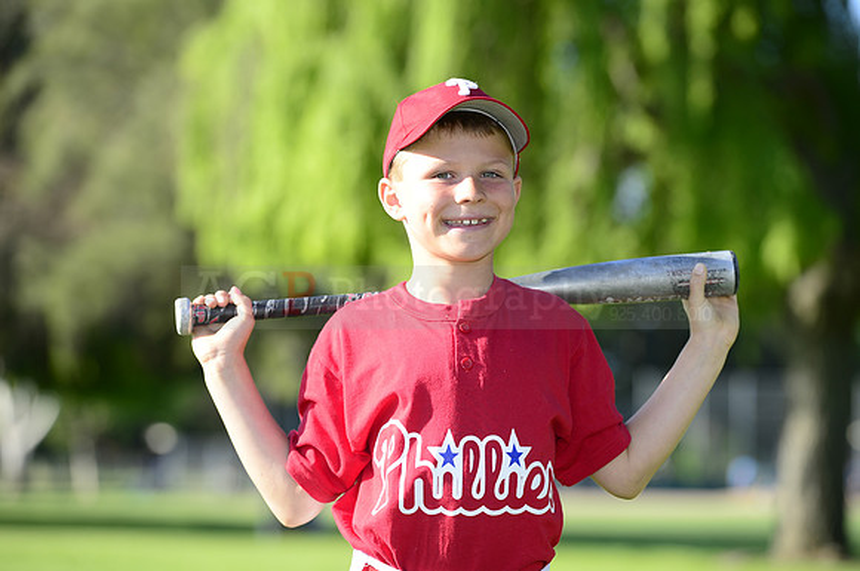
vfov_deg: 8.6
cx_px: 430
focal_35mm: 160
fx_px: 3817
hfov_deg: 12.9
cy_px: 286
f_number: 5
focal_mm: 160
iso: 200
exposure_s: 1/500
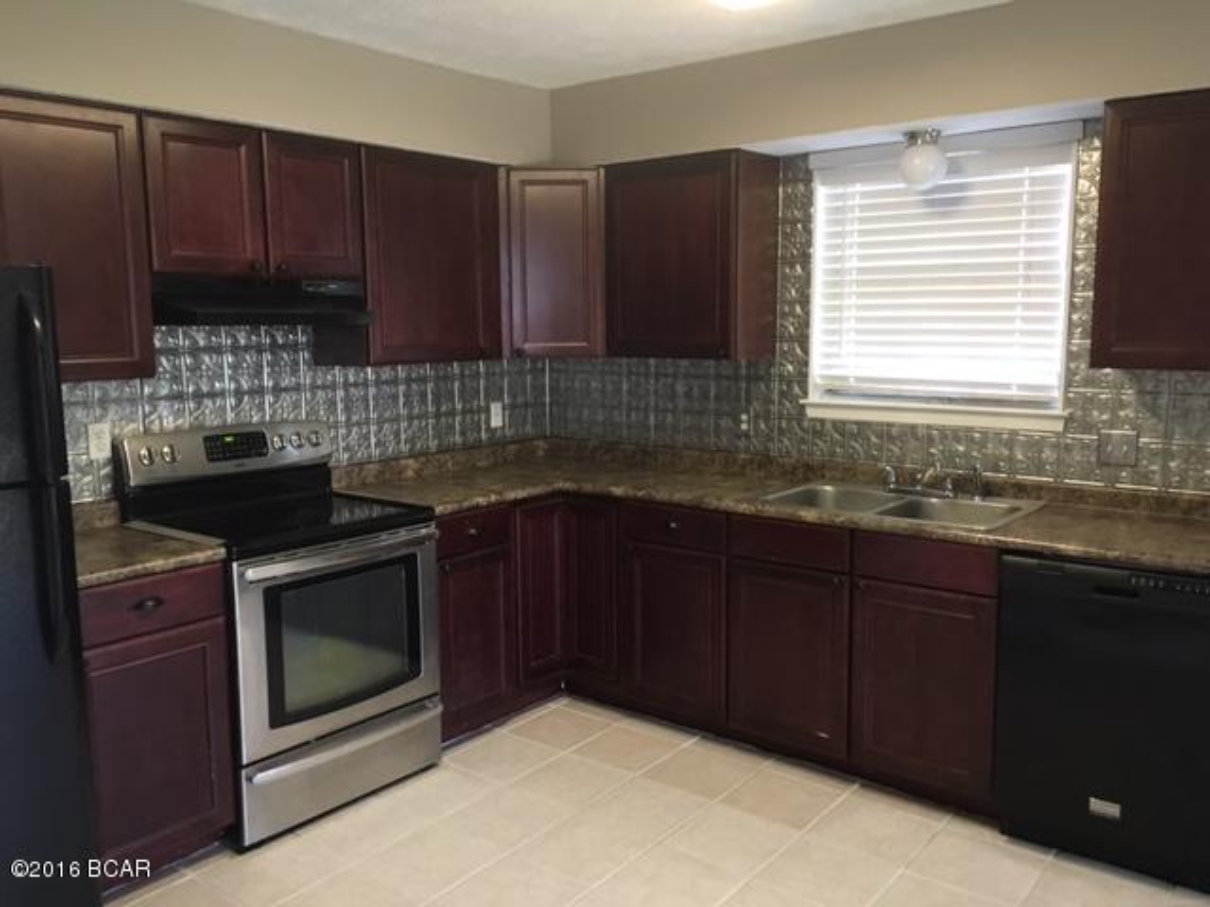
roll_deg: +0.7
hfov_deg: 61.7
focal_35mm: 29
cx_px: 605
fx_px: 1014
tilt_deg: -6.3
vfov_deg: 48.2
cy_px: 454
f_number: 2.2
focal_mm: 4.15
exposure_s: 1/24
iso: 200
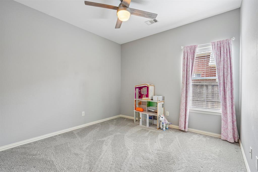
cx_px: 129
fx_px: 115
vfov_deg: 73.7
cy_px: 86
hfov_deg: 96.8
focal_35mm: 16
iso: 400
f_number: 8
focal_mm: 16
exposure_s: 1/8
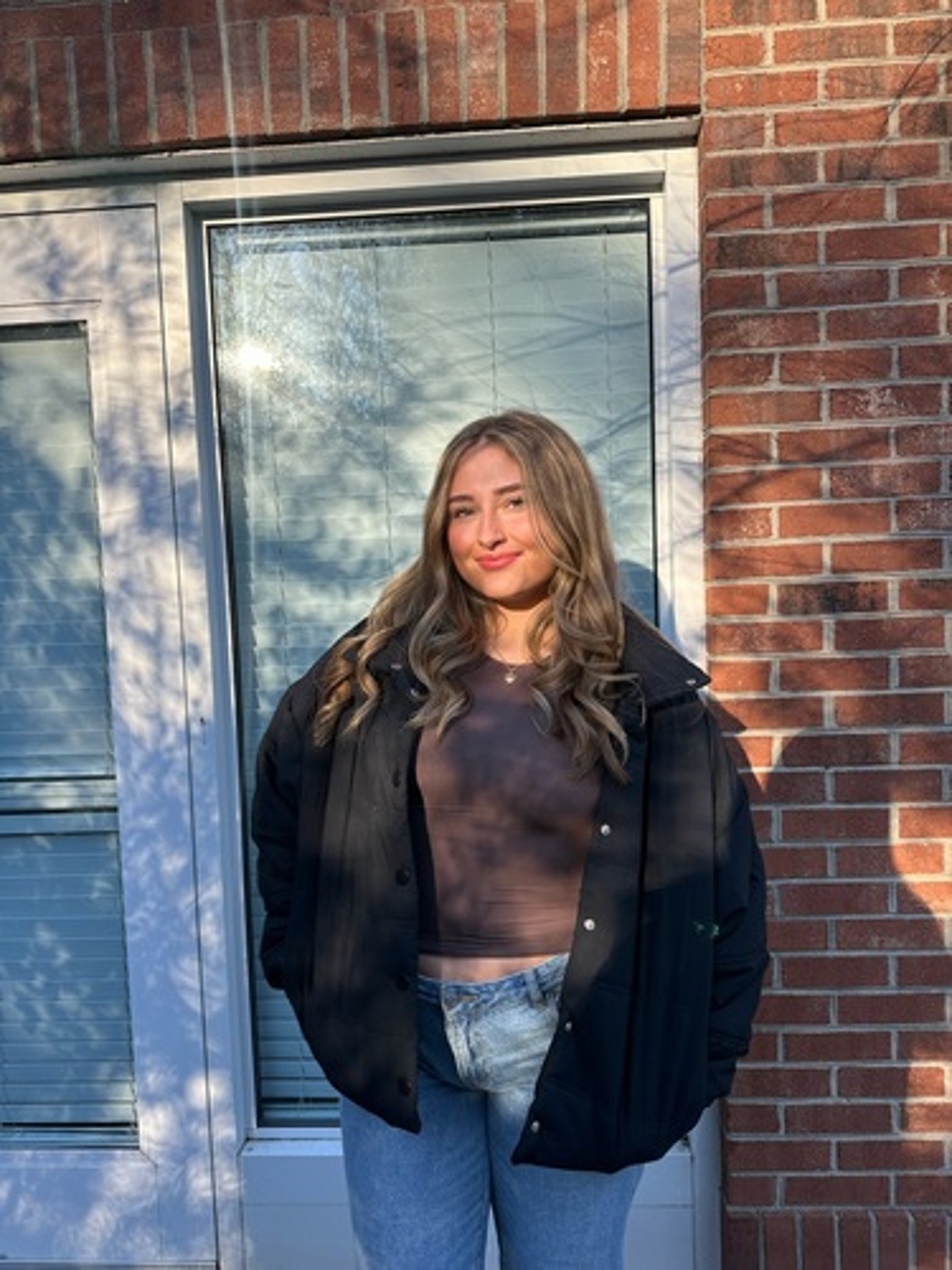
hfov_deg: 56.8
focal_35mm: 24
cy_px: 635
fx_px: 880
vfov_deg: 71.6
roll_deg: +2.9
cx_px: 476
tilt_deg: -3.6
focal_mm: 6.86
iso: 80
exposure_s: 1/577
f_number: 1.78
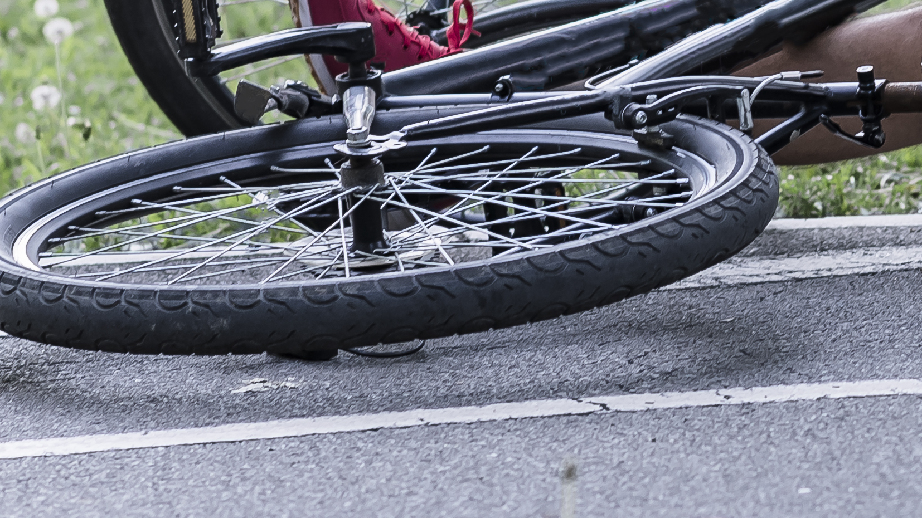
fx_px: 7920
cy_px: -174
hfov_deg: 6.6
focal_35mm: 324
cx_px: 1256
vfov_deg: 3.7
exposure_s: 1/200
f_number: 3.5
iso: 250
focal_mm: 85
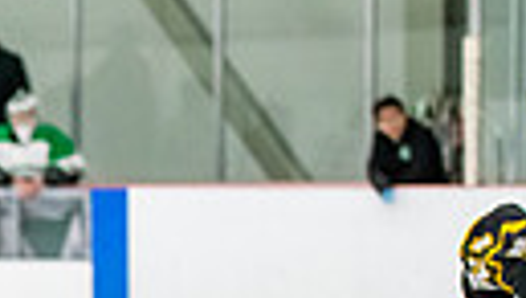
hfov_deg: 6.4
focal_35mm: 329
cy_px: 602
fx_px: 4595
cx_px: -424
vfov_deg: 3.7
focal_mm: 70
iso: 4000
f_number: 2.8
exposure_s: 1/800
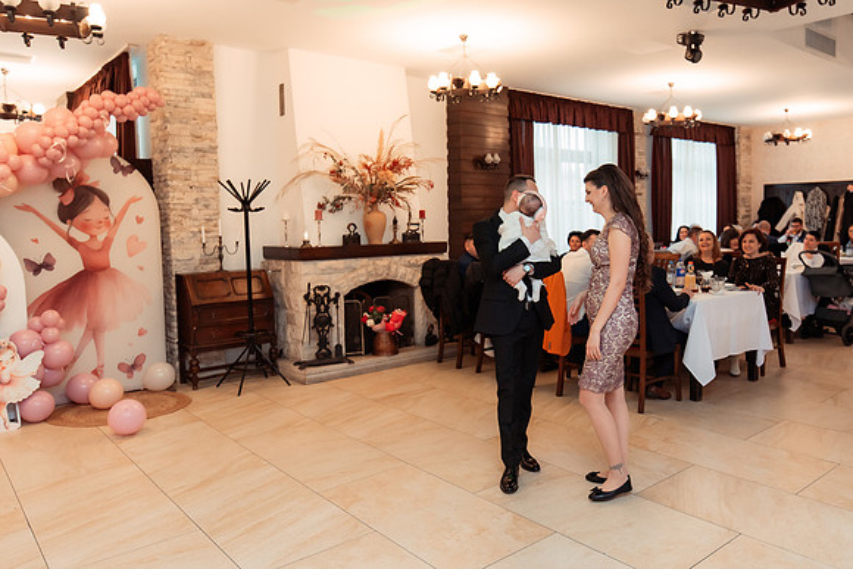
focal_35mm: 28
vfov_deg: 46.4
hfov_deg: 65.0
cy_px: 266
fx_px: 664
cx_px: 498
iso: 1250
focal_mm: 24
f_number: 2.8
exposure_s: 1/200
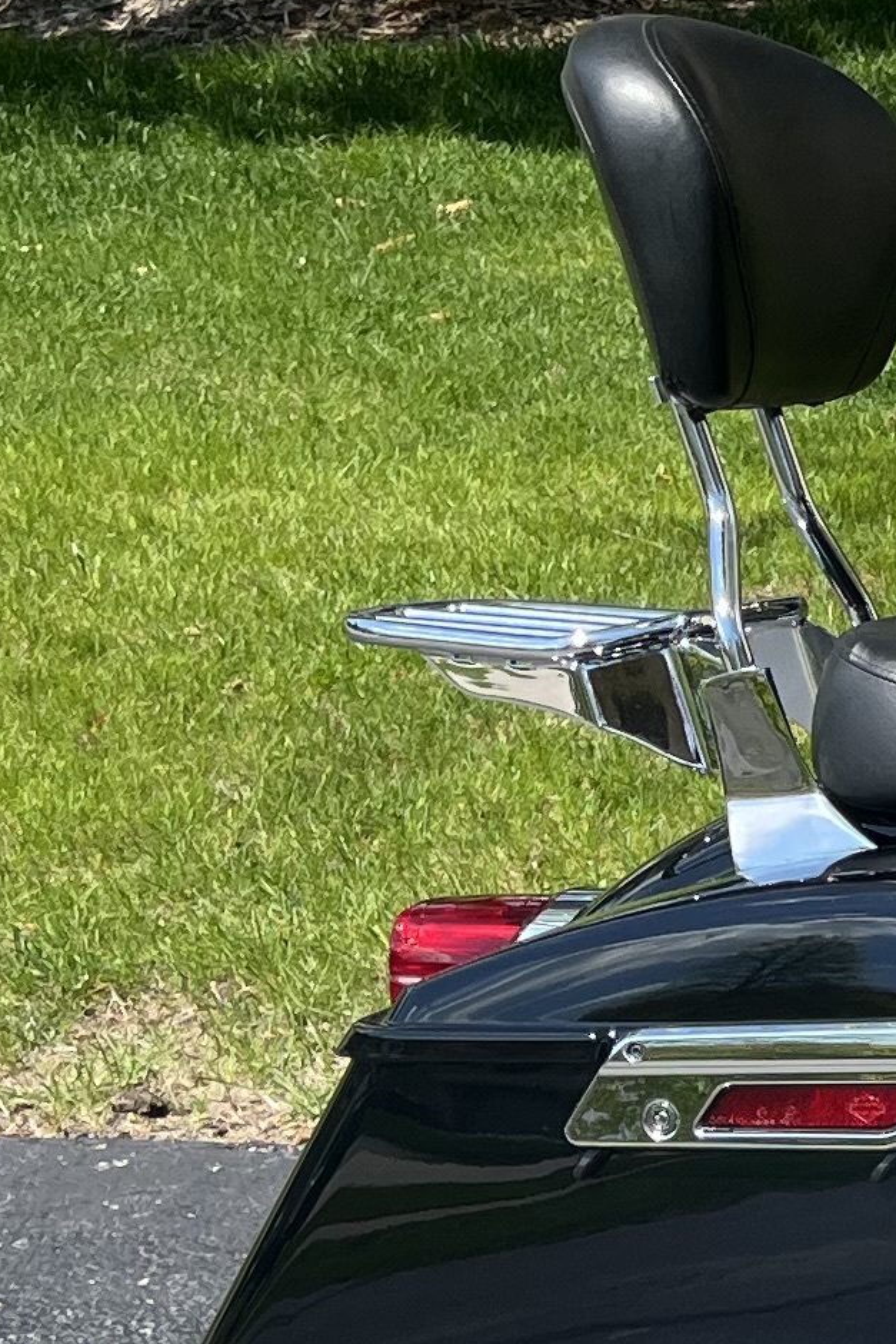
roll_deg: -3.4
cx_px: 2341
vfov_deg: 17.6
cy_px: 958
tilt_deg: -18.7
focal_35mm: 116
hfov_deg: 9.9
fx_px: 4329
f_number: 1.6
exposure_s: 1/1647
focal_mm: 5.1
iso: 50
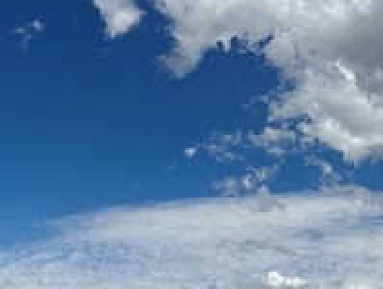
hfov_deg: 24.2
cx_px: 0
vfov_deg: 17.9
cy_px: 381
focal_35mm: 77
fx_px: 853
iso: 80
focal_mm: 6.86
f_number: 1.78
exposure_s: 1/8929
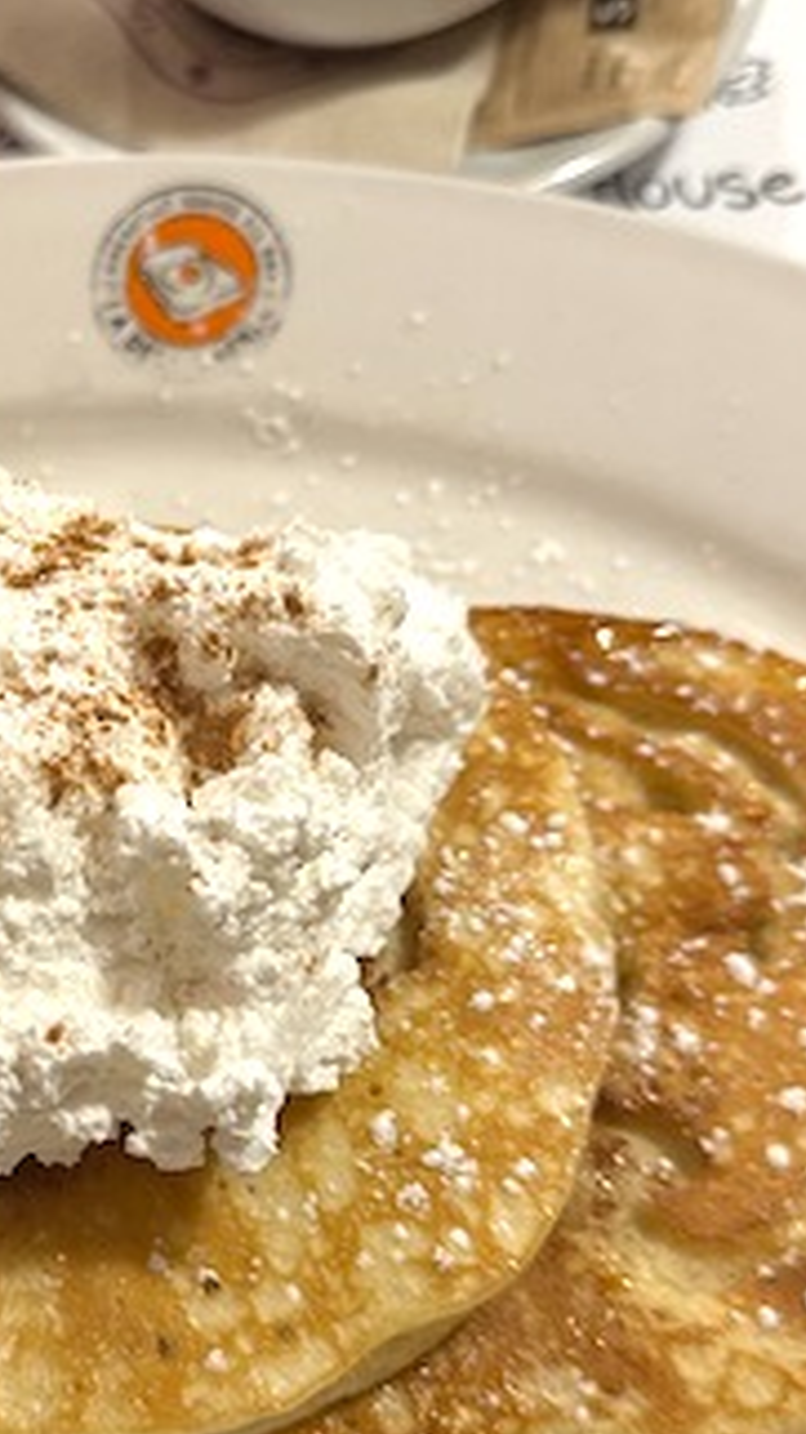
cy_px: 846
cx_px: 4
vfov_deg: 39.7
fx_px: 1977
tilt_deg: -61.2
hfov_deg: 22.2
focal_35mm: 52
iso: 200
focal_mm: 6.86
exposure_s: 1/50
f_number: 1.78
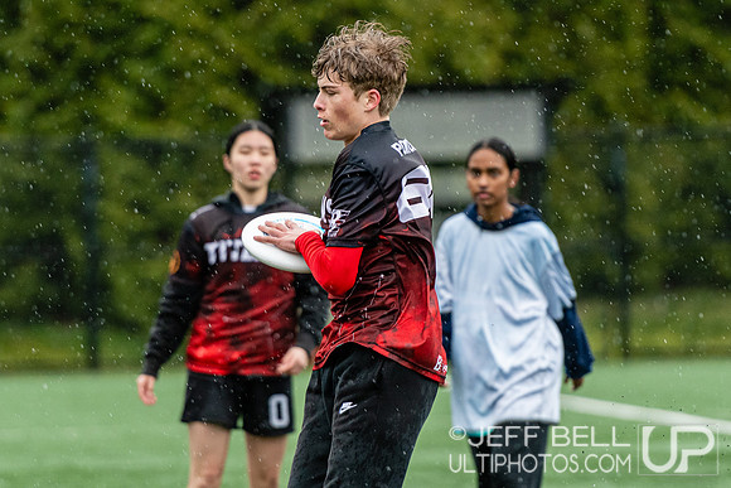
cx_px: 374
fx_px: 7867
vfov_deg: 3.6
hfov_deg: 5.3
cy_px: 243
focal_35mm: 387
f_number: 3.2
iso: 1100
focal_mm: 200
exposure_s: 1/1000
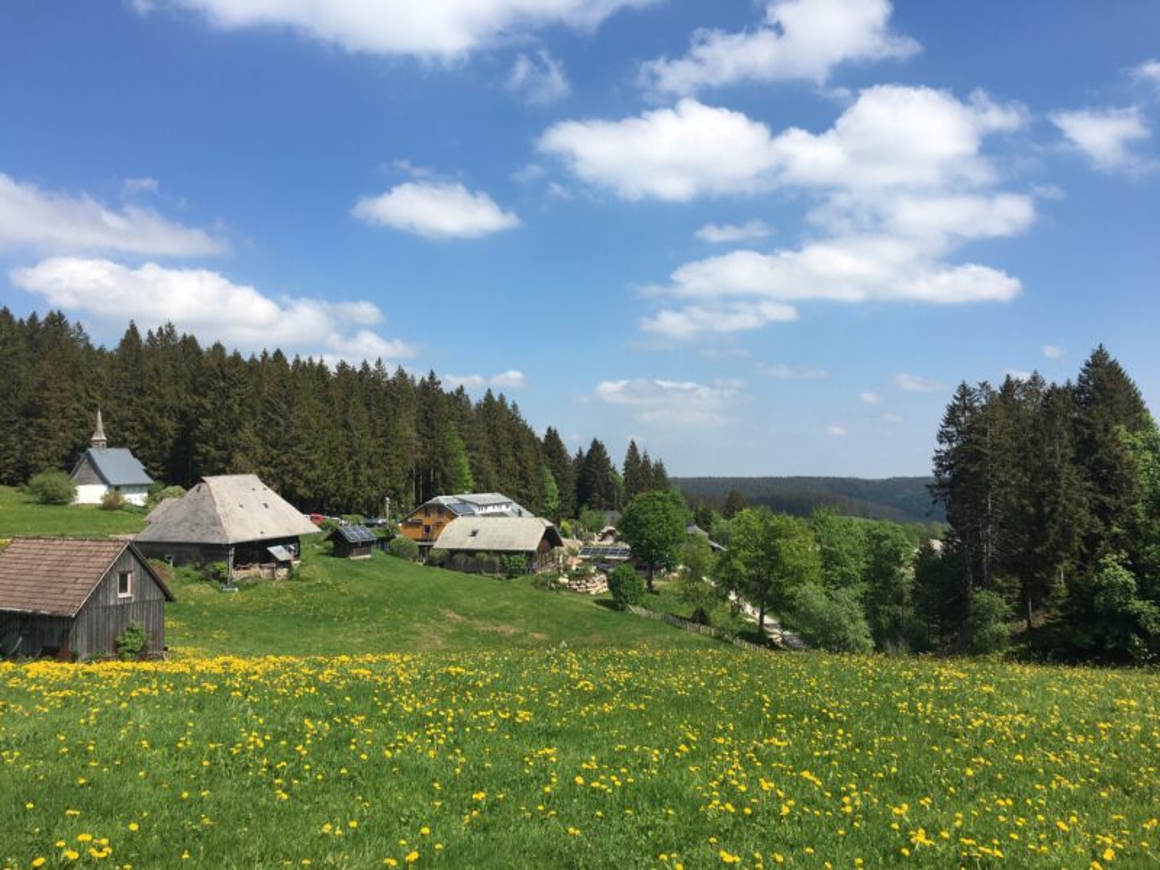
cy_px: 435
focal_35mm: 29
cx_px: 580
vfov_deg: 48.2
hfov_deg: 61.7
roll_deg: +0.0
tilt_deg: +1.4
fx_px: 972
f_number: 2.2
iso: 25
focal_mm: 4.15
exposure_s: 1/1709
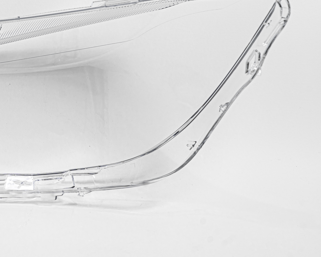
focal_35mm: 133
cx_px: 12
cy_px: 64
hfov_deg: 14.3
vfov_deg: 11.6
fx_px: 1264
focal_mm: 69
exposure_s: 1/125
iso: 100
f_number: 9
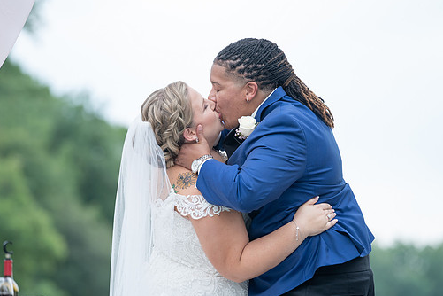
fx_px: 3088
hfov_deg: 8.2
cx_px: 230
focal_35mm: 251
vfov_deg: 5.5
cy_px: 160
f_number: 4
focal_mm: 198
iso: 160
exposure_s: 1/200
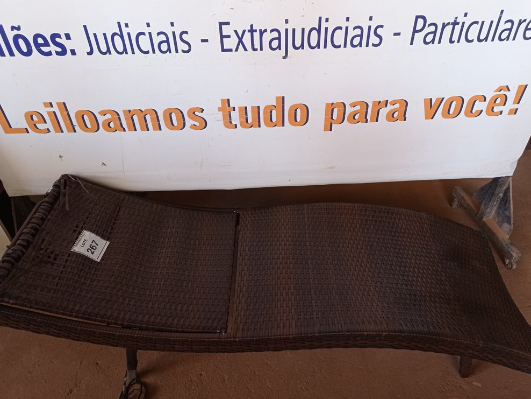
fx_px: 445
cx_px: 272
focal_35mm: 29
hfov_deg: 61.7
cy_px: 205
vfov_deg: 48.2
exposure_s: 1/60
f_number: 1.79
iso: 218
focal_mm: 4.7
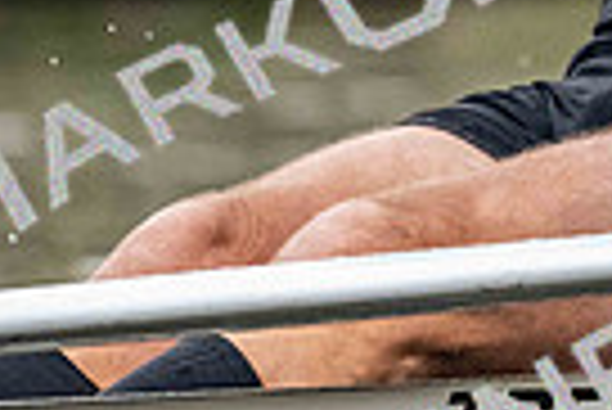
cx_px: 508
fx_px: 28999
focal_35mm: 1704
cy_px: -173
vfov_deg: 0.8
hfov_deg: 1.2
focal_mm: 400
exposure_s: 1/2500
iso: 5600
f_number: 4.5
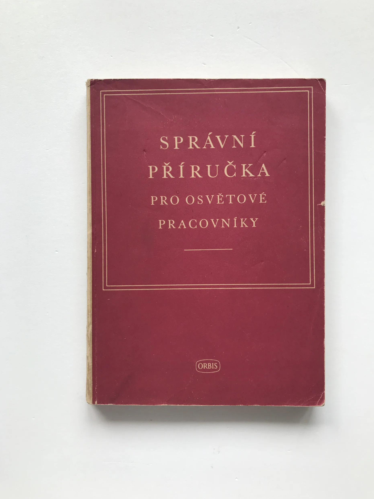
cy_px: 242
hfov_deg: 48.2
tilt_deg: -89.8
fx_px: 418
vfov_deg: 61.6
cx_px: 190
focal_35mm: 29
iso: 20
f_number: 1.8
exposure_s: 1/158
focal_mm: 3.99
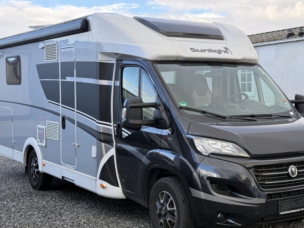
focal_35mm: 57
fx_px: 501
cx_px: 166
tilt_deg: -1.7
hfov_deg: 33.8
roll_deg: -0.2
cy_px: 125
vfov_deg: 25.7
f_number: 1.78
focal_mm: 6.76
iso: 64
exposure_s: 1/415
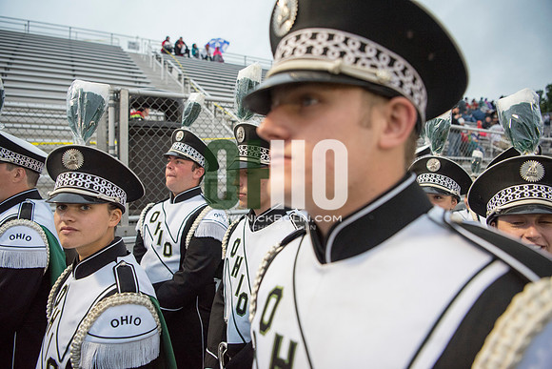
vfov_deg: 53.2
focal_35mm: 24
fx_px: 368
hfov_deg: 73.7
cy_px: 184
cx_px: 276
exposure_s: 1/800
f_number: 3.2
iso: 2000
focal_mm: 24
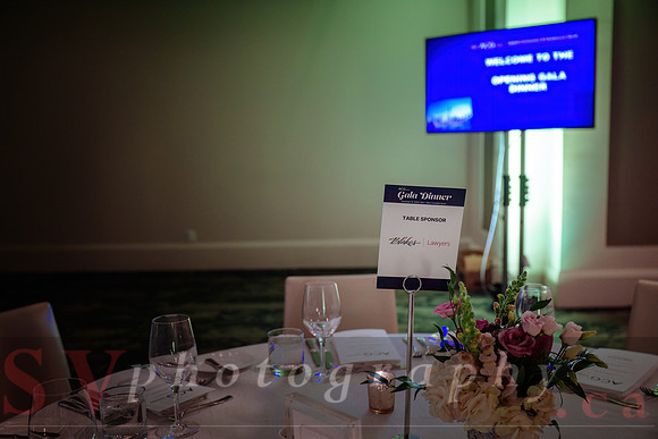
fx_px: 695
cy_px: 220
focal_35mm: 38
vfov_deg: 35.1
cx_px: 329
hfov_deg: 50.7
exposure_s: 1/40
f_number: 3.5
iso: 800
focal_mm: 38
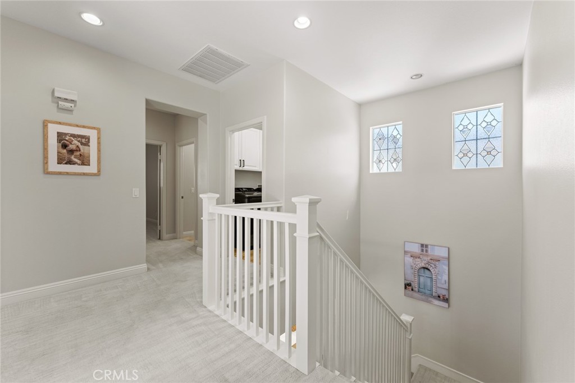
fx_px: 224
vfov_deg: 81.2
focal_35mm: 14
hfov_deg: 104.2
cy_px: 192
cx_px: 288
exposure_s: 1/10
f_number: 6.3
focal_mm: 14
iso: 320
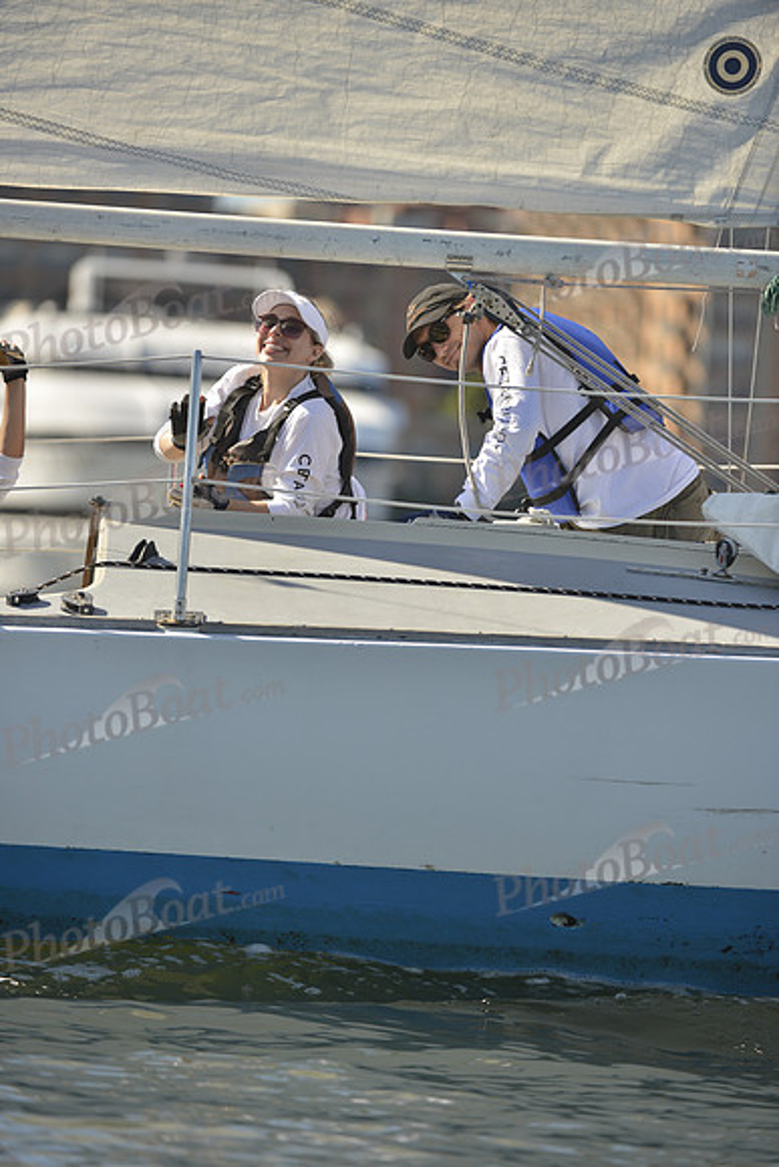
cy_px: 584
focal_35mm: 260
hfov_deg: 5.3
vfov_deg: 7.9
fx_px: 8433
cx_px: 390
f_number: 4
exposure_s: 1/1250
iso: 200
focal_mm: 260
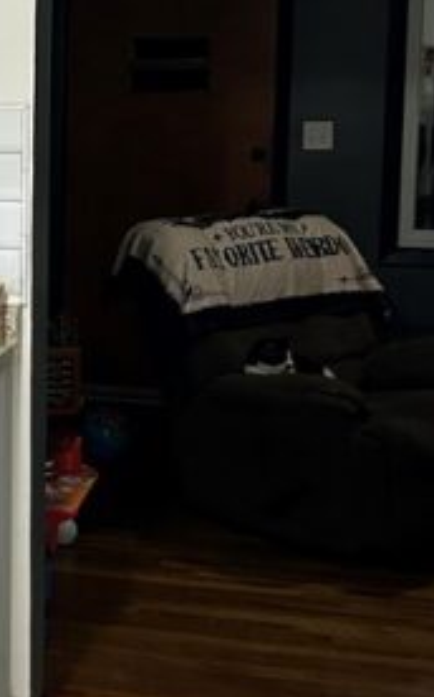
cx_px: -83
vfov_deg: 25.8
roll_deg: +0.0
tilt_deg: -7.6
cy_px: 265
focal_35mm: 80
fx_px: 1517
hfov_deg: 15.7
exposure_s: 1/60
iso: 320
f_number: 1.5
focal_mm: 5.7
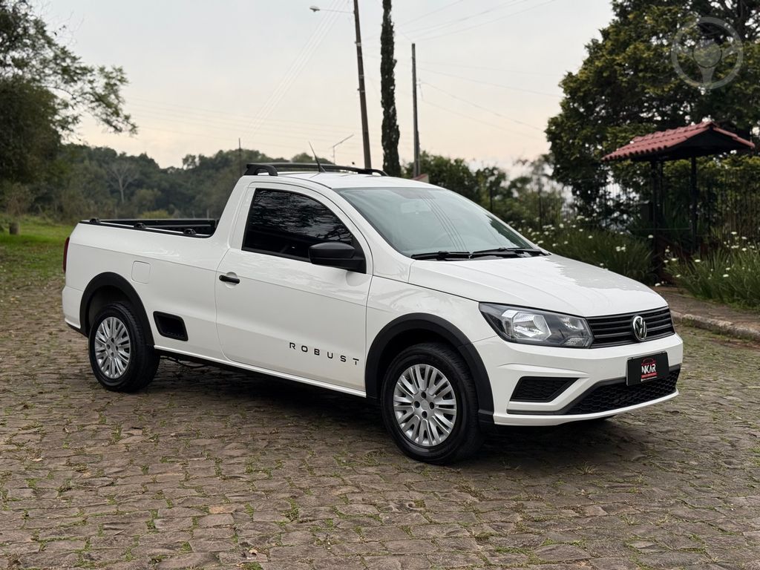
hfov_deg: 39.7
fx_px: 1054
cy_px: 285
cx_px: 380
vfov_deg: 30.3
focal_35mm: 48
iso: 64
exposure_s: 1/487
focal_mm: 6.76
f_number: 1.78
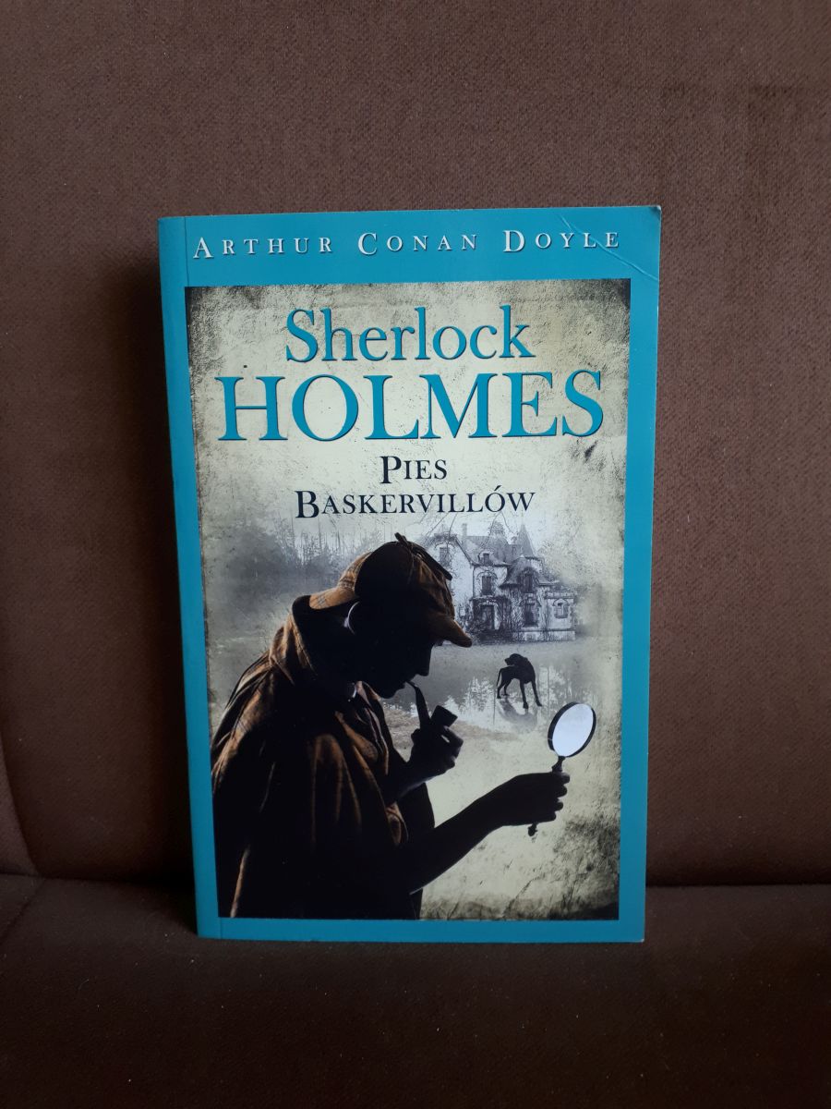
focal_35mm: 27
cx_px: 416
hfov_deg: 51.4
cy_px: 554
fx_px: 864
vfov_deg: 65.3
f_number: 1.9
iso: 160
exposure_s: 1/33
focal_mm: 3.6
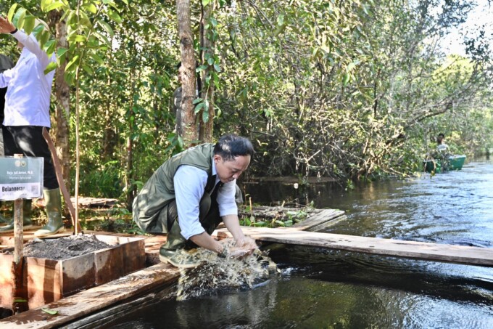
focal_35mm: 35
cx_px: 246
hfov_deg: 54.4
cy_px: 164
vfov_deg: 37.8
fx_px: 479
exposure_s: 1/125
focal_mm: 35
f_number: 7.1
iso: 1000
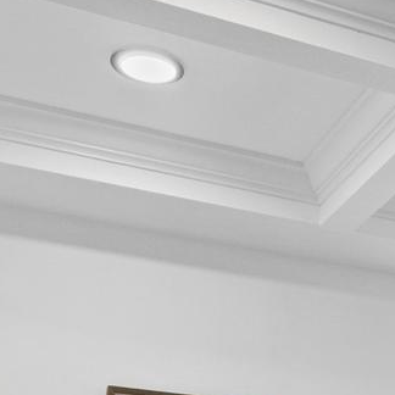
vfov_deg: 17.1
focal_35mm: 86
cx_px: 516
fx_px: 1110
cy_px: 679
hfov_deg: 18.7
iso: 800
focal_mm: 16
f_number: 9
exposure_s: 1/20
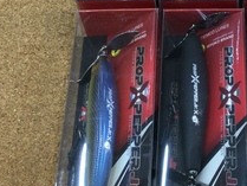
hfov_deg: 21.5
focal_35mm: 89
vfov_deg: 16.5
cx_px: 226
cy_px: 32
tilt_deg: -57.4
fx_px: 635
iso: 32
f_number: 2.4
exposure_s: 1/30
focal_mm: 3.3
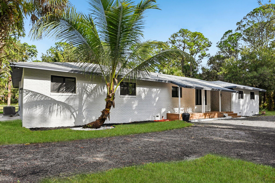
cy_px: 92
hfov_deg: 81.2
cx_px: 138
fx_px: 160
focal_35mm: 21
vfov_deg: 59.4
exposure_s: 1/1000
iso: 800
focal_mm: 21
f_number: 8
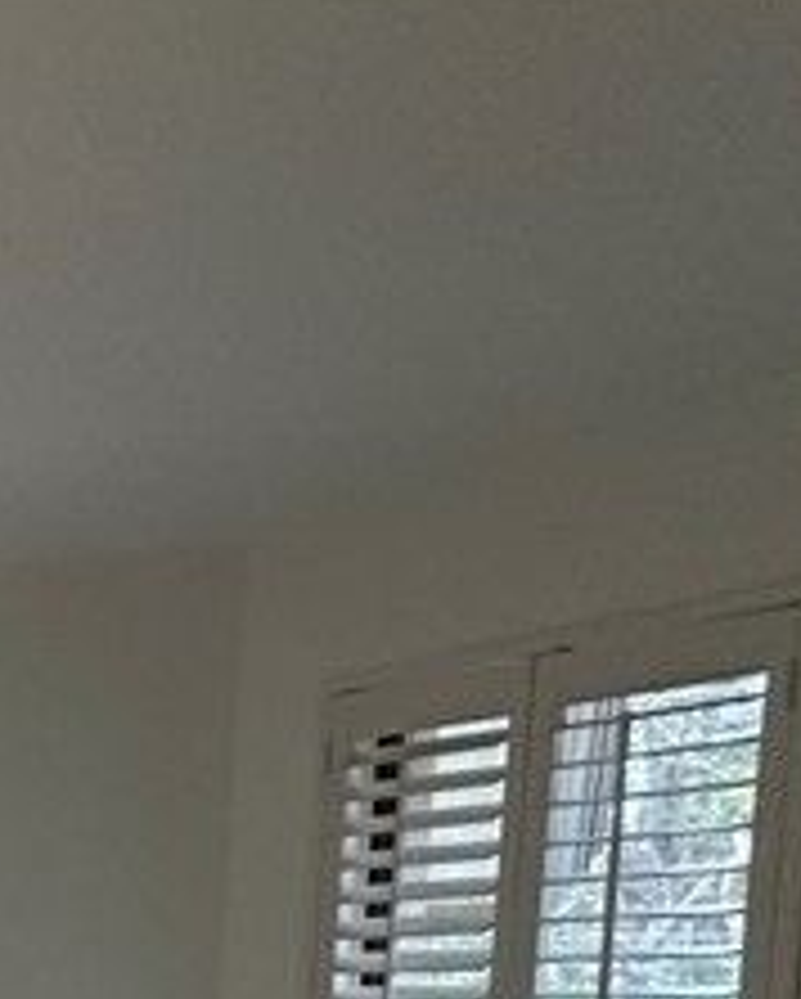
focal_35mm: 63
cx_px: -1300
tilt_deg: -5.0
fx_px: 1864
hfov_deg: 13.5
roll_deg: +0.3
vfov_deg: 26.9
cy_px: 1161
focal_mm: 2.22
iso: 250
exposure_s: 1/120
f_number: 2.2
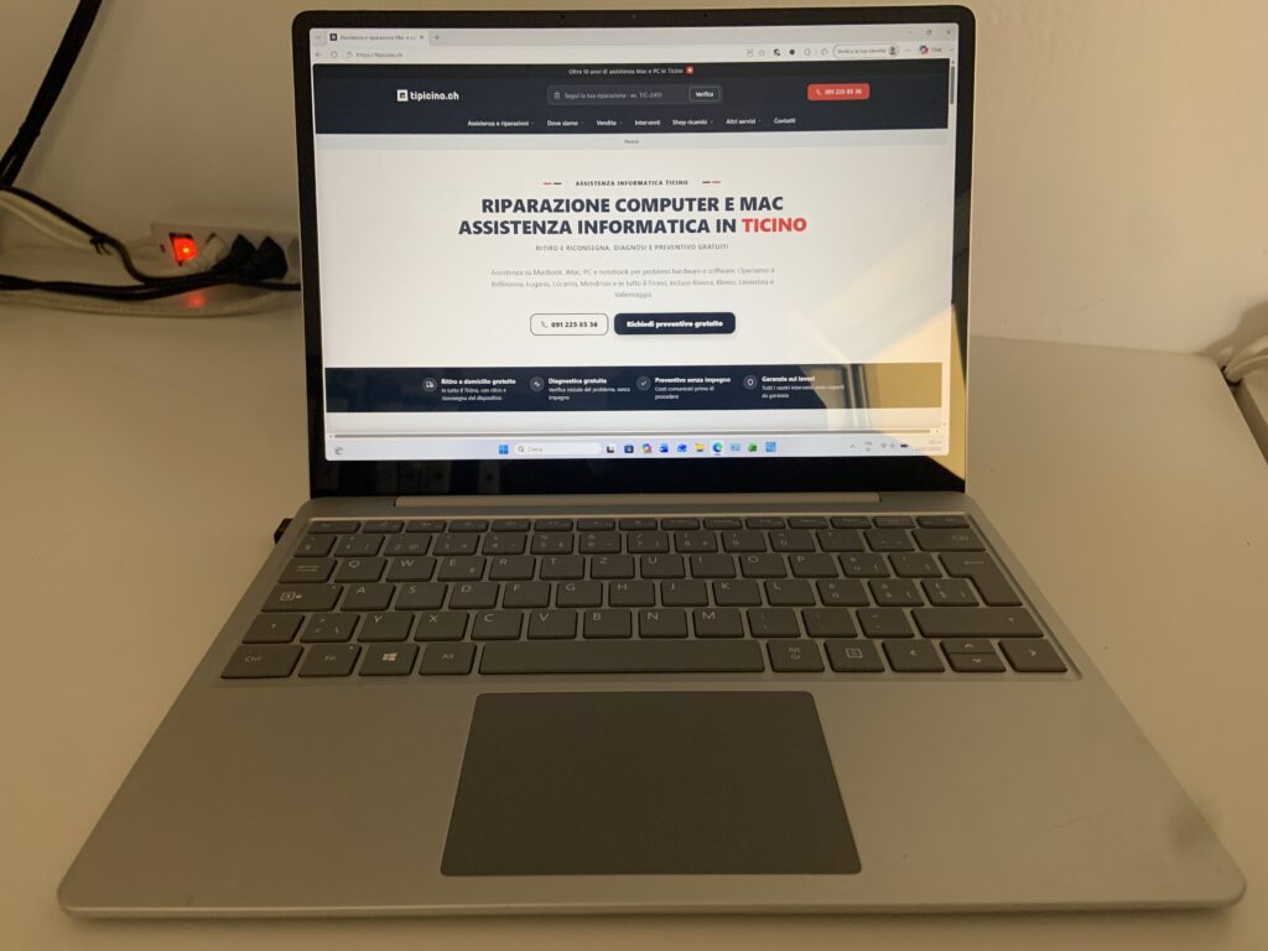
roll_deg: +1.0
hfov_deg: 67.3
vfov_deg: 53.1
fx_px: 952
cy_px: 476
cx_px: 634
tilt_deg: -24.8
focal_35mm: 26
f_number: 1.8
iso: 250
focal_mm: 4.25
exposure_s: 1/60
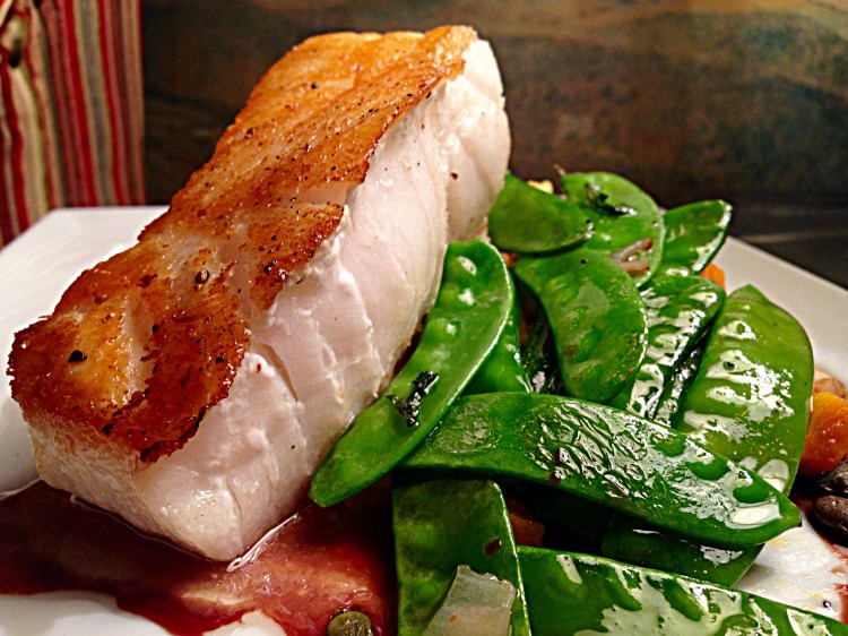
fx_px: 808
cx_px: 424
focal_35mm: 33
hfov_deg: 55.4
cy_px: 318
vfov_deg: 42.9
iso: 64
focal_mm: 4.12
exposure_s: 1/20
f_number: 2.4
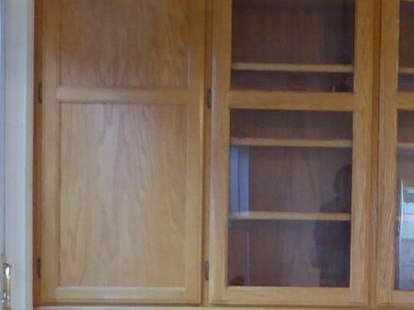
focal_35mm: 83
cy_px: 254
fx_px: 993
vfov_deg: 17.6
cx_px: 410
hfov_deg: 22.7
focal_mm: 4.3
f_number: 3.3
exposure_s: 1/15
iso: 400
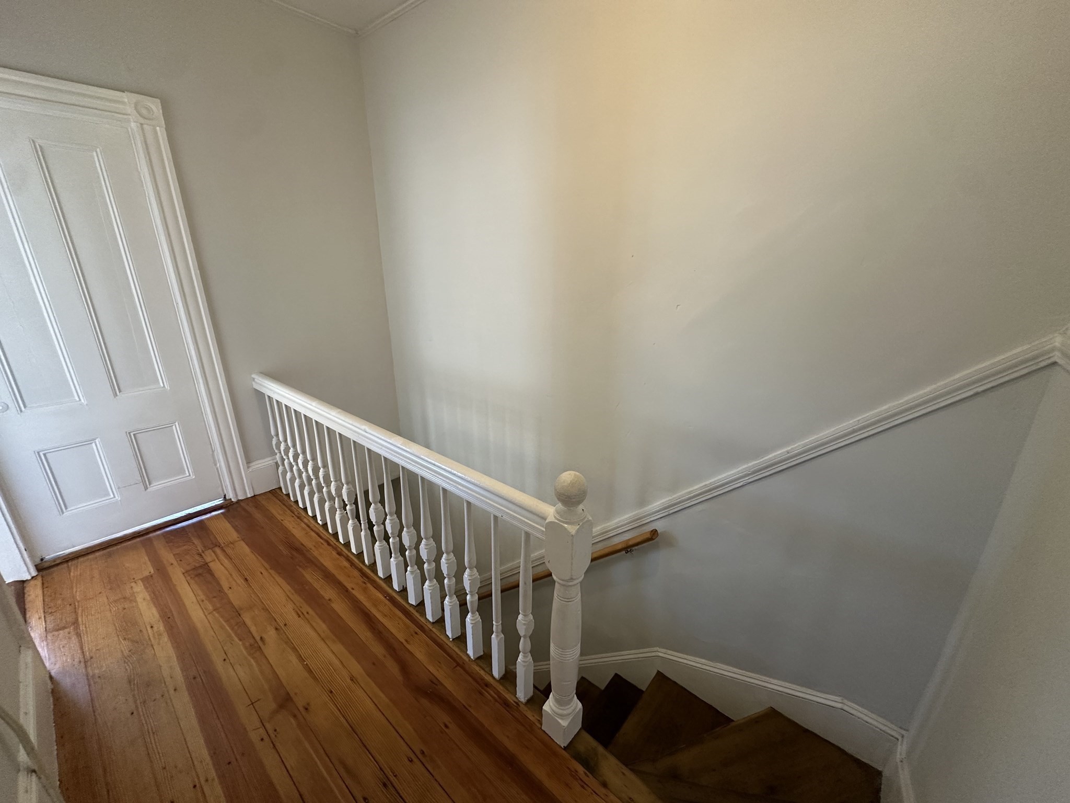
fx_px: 433
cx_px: 535
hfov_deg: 102.1
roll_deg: -0.5
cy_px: 402
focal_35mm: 14
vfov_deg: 85.7
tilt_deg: -18.3
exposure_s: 1/60
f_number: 2.2
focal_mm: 2.22
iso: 200
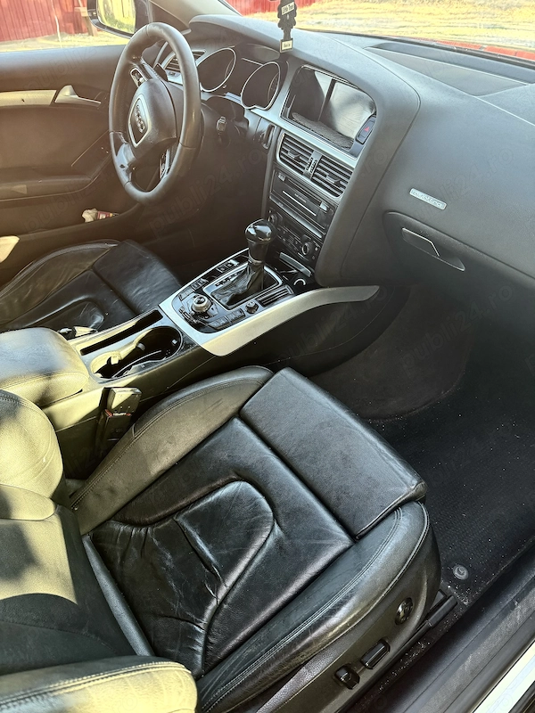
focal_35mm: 24
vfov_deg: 71.6
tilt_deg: -39.5
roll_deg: +1.5
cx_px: 268
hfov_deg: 56.8
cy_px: 356
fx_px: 495
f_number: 1.78
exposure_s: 1/97
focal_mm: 6.86
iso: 200
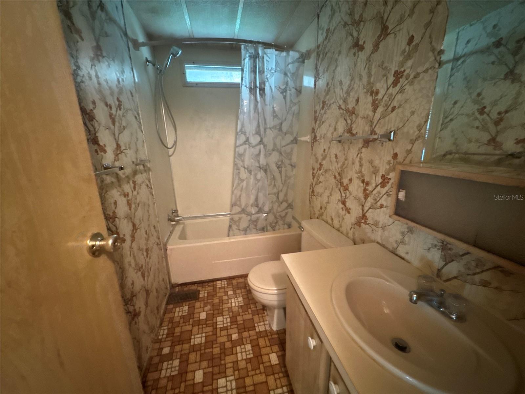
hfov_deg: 102.1
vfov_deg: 85.7
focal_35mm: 14
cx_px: 262
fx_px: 212
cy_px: 197
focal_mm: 2.22
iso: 1250
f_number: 2.2
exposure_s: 1/40
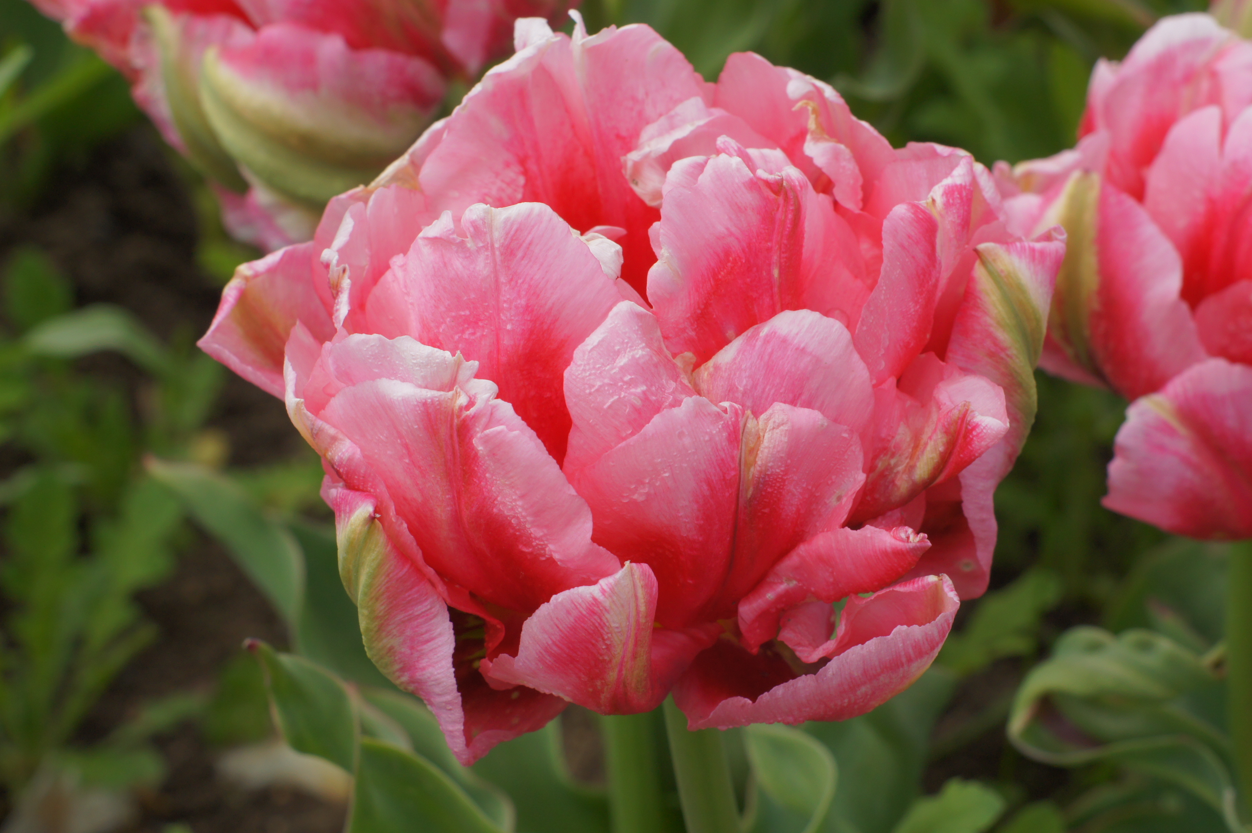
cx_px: 610
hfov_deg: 21.7
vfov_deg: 14.5
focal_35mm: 94
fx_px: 3267
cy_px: 478
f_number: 11
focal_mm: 50
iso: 200
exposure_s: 1/160
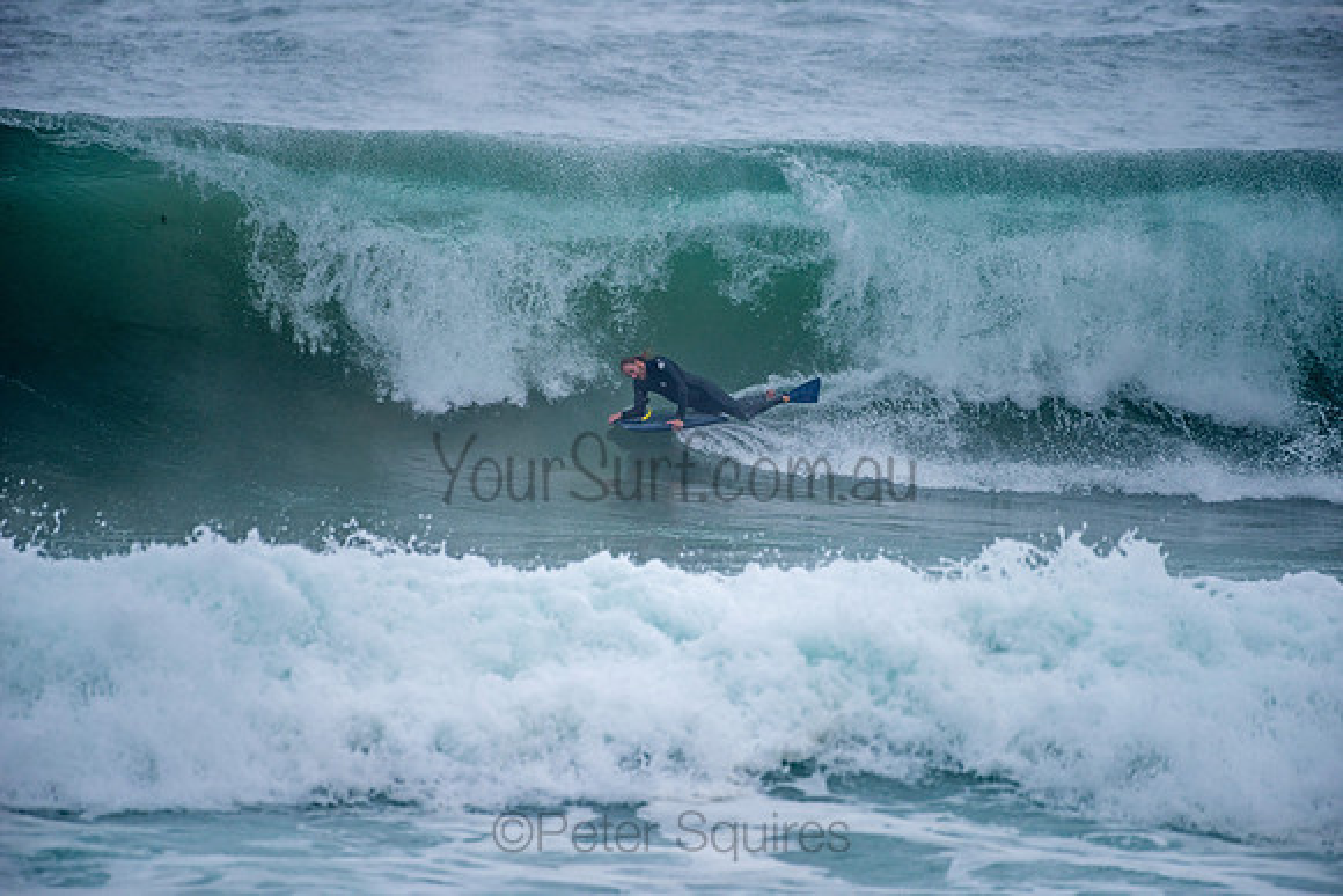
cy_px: 448
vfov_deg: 2.8
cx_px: 672
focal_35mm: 500
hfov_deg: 4.1
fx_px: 18656
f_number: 5.6
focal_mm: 500
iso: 280
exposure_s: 1/1000
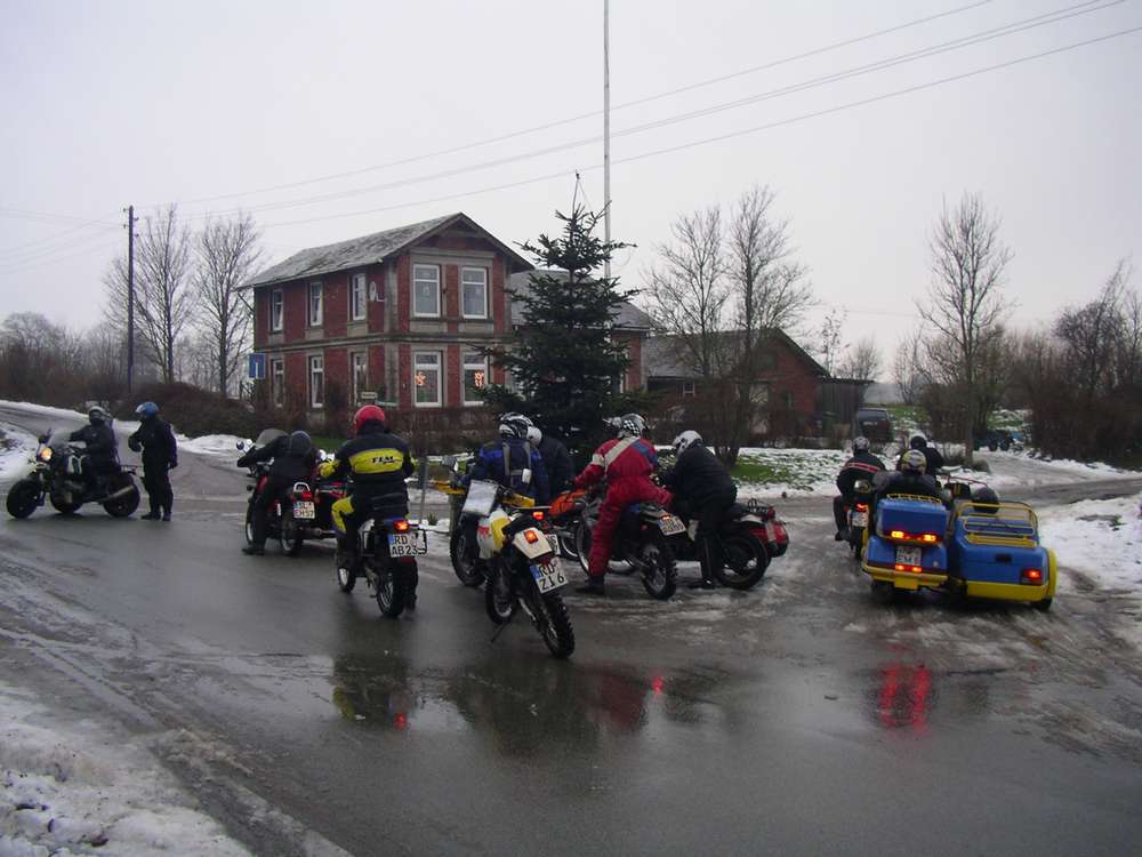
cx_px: 571
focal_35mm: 37
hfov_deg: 50.1
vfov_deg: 38.7
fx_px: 1221
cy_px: 428
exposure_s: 1/80
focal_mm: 5.7
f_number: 2.8
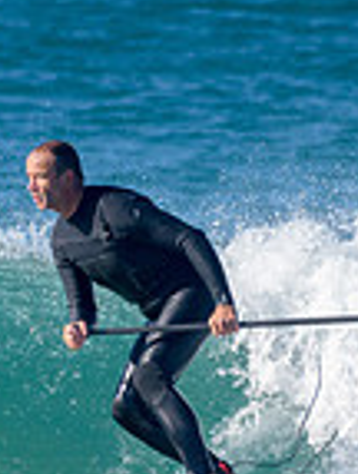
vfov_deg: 0.8
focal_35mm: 2382
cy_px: 338
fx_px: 32701
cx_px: -67
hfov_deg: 0.6
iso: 450
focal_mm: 500
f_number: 5.6
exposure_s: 1/2000
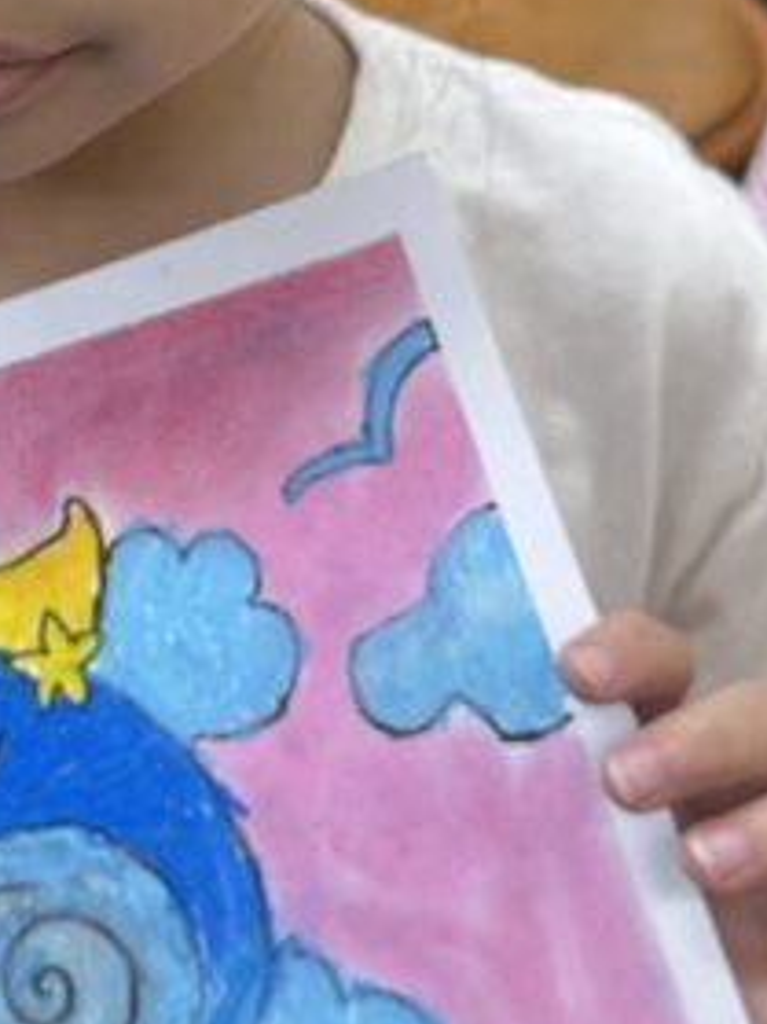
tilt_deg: -33.6
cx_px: 7
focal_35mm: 86
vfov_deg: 22.5
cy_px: 250
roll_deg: +4.2
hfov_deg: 16.8
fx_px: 2543
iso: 80
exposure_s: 1/100
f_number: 1.78
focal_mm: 6.86
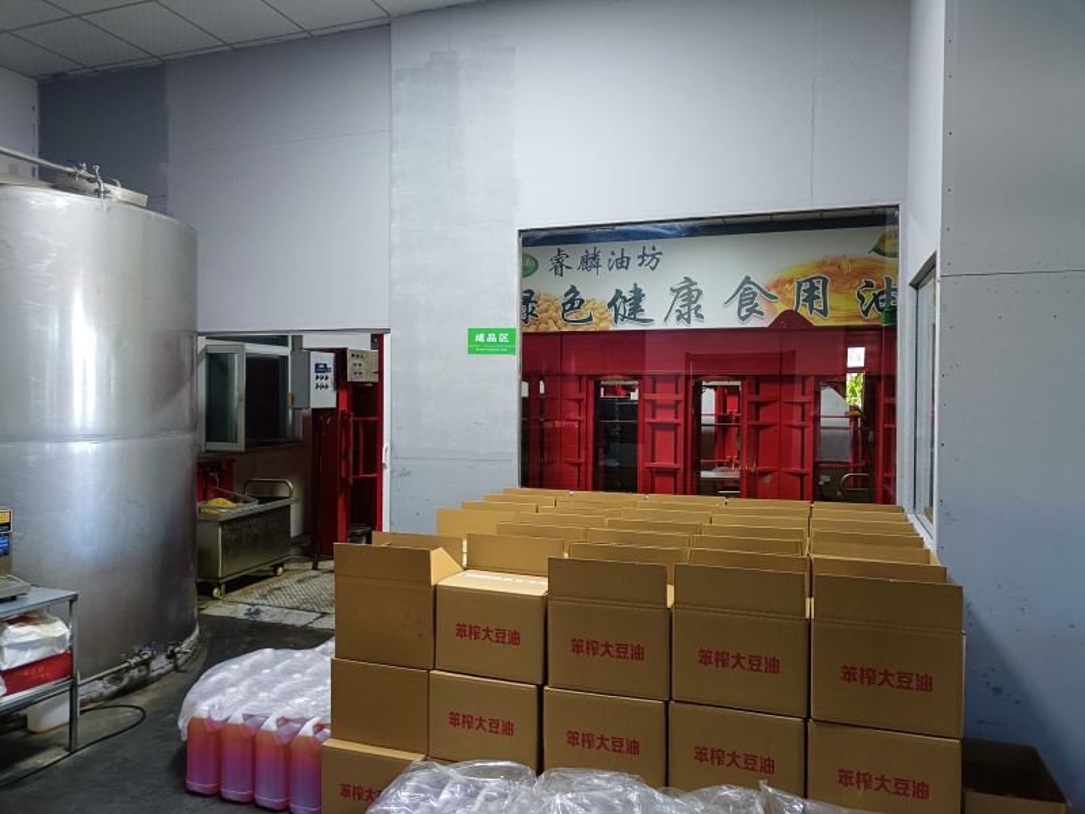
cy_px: 407
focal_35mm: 26
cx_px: 542
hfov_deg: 67.3
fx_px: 815
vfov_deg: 53.1
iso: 1101
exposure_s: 1/33.3
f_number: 1.8
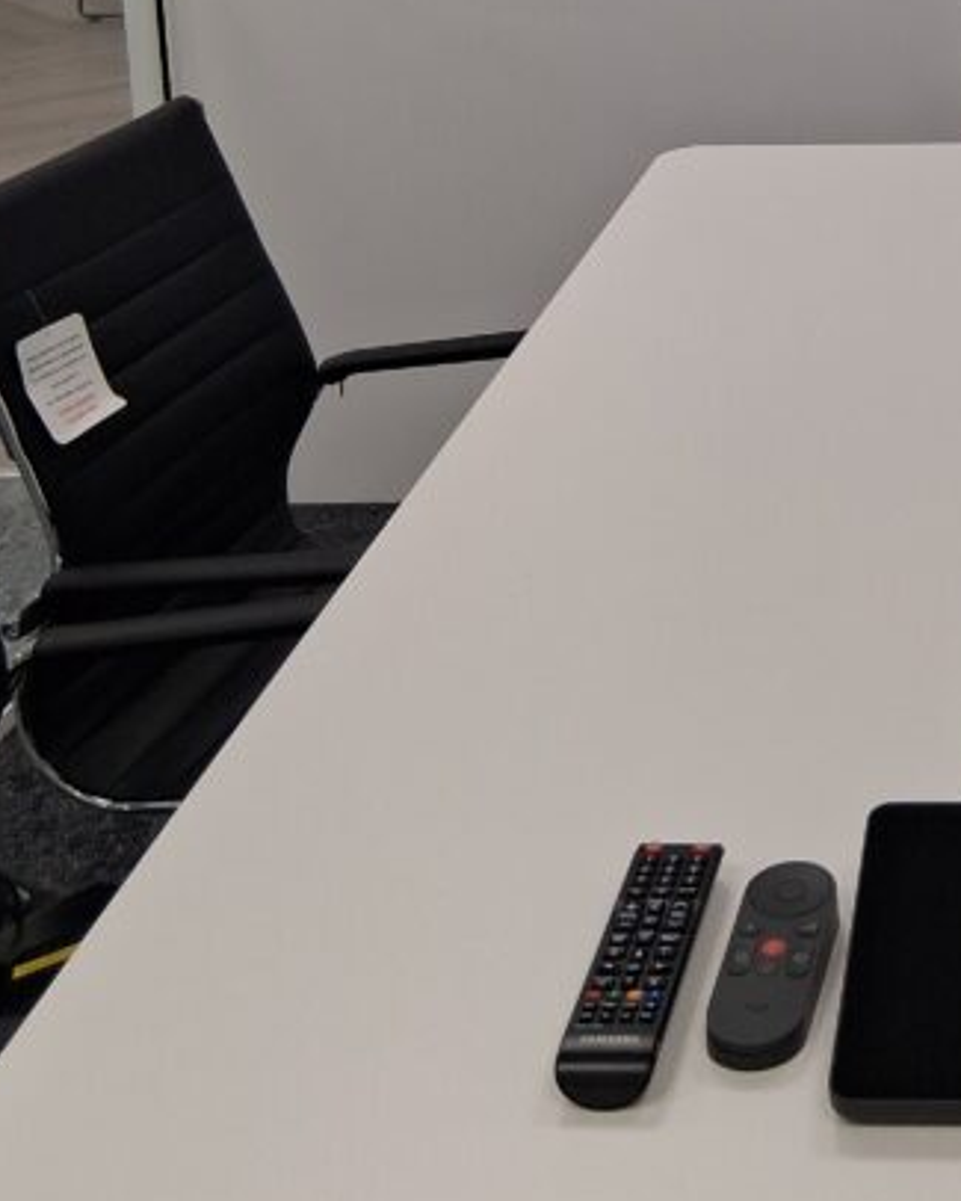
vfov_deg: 27.6
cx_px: 1100
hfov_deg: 22.3
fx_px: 2274
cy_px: -41
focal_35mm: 64
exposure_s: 1/100
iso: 64
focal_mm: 3.98
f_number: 1.8
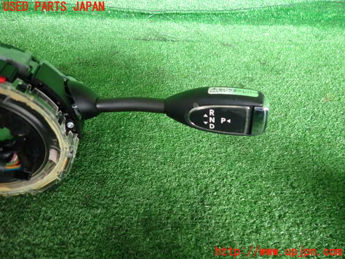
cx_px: 172
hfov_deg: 69.4
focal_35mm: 25
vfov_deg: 54.9
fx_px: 249
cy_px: 130
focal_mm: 4.5
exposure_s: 1/40
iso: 200
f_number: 2
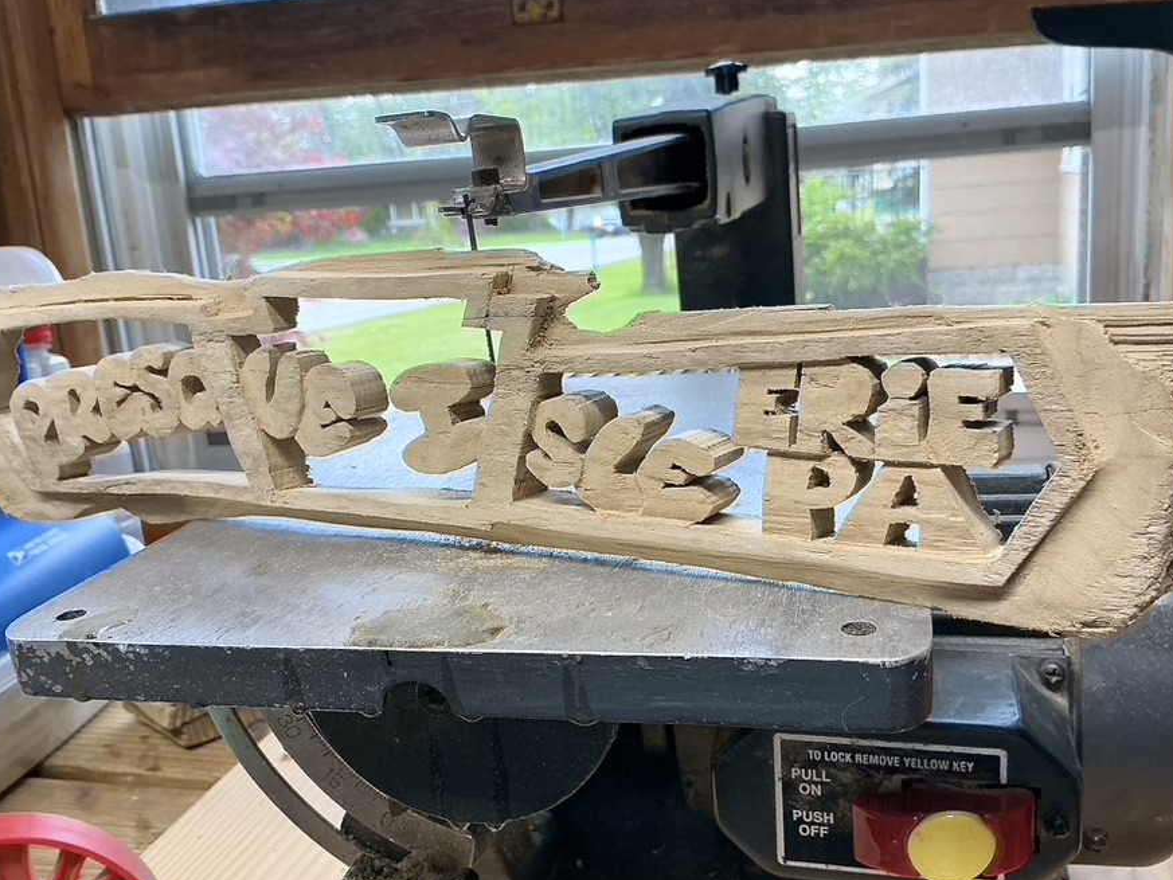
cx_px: 611
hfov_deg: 53.9
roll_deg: +5.6
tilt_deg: -13.5
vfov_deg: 41.8
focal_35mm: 34
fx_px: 1152
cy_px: 466
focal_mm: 3
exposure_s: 1/60
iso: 50
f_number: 1.8
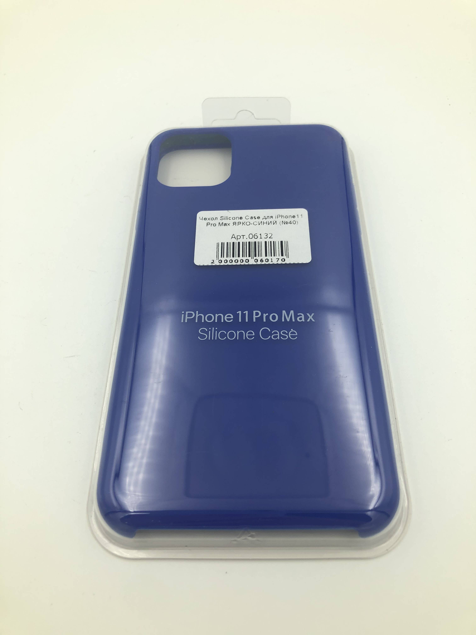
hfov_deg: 49.7
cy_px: 318
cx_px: 238
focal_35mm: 28
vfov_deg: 63.4
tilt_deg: -58.8
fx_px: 513
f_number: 1.8
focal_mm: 3.99
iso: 20
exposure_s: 1/428
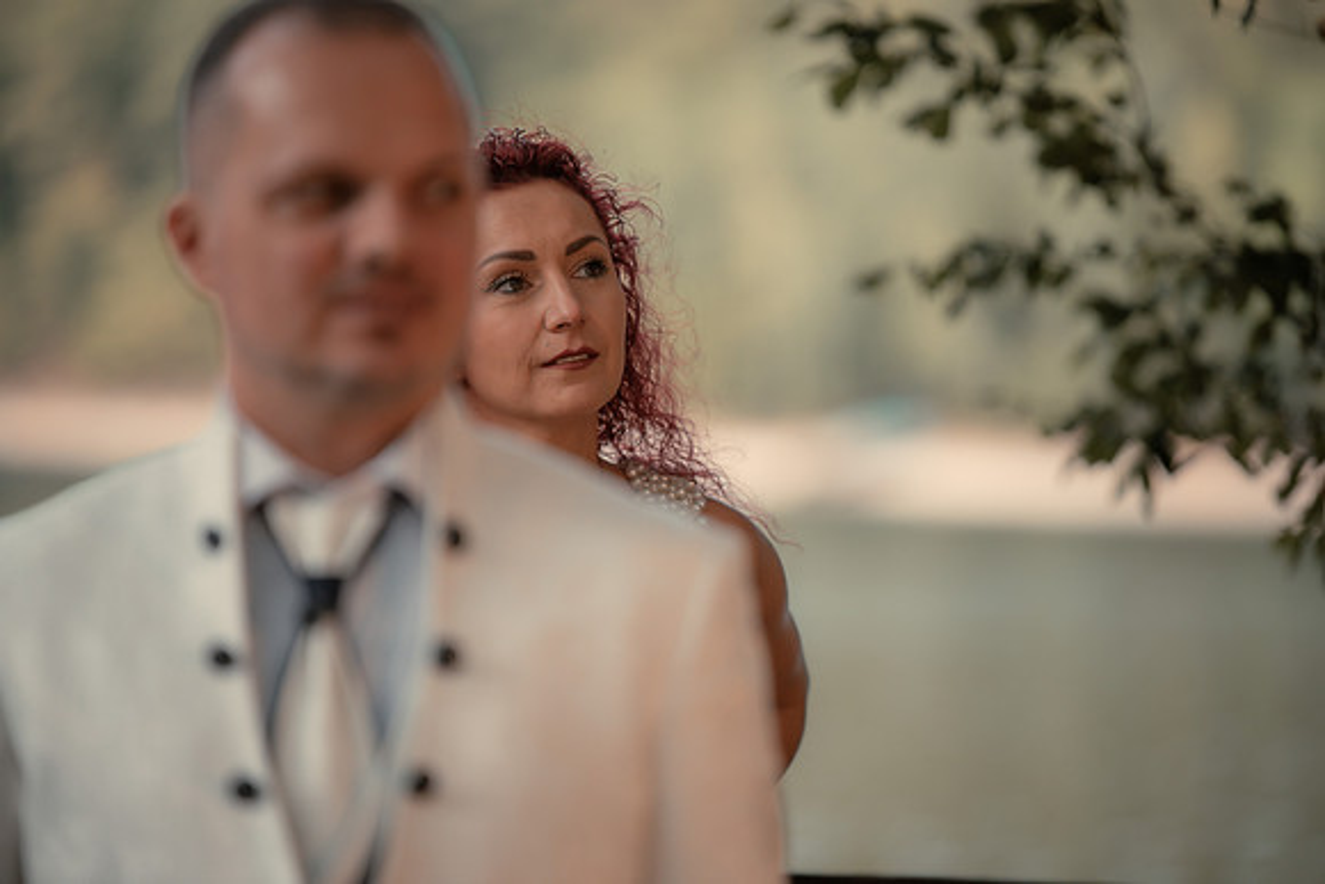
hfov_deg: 9.8
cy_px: 442
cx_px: 662
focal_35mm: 209
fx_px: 7699
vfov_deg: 6.6
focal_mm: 200
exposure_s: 1/250
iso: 500
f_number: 2.8
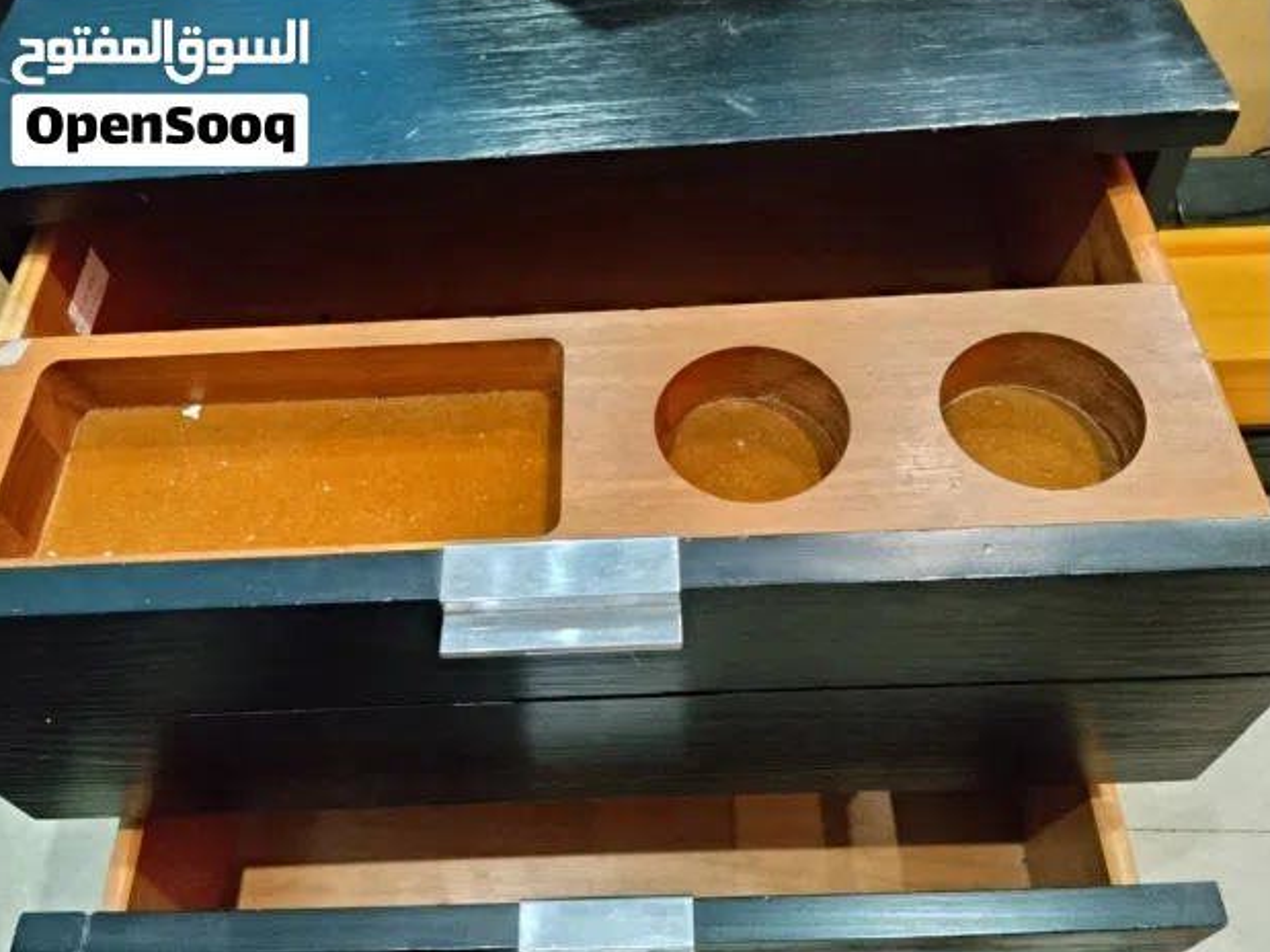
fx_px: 1100
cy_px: 462
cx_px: 618
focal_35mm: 30
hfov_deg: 60.0
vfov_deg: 46.8
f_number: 1.8
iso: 1600
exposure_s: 1/20
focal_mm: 4.22
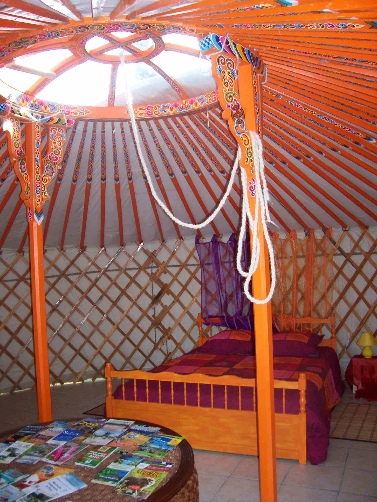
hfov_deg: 41.8
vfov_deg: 54.0
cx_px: 188
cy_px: 251
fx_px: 494
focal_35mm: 34
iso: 140
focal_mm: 5.6
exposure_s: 1/112
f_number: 2.7
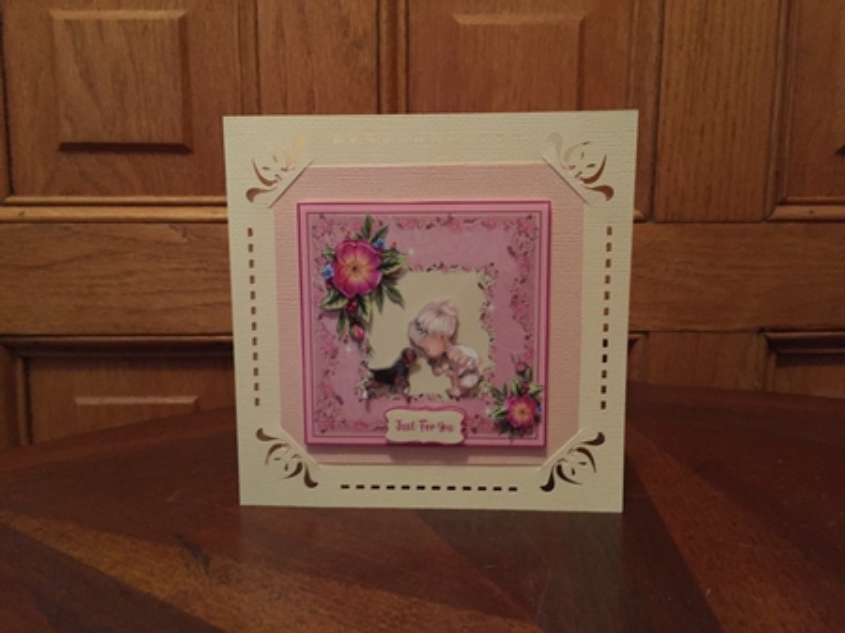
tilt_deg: -8.2
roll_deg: -0.6
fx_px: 708
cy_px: 316
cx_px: 422
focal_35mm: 29
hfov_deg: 61.7
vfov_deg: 48.2
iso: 500
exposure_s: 1/15
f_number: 2.2
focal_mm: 4.15
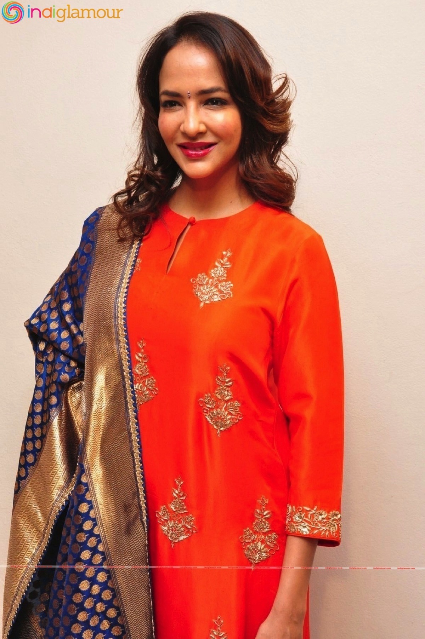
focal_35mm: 52
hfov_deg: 25.7
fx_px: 932
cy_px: 320
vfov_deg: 37.9
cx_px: 212
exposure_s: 1/125
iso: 1600
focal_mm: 35
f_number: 10
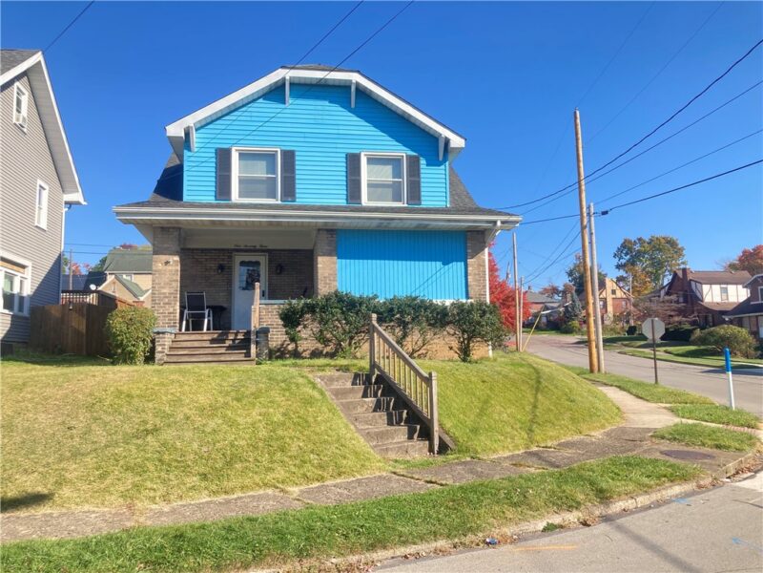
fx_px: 617
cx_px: 382
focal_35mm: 28
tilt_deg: +7.5
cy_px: 286
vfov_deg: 49.7
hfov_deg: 63.4
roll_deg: +0.9
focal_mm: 3.99
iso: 20
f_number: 1.8
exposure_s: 1/852
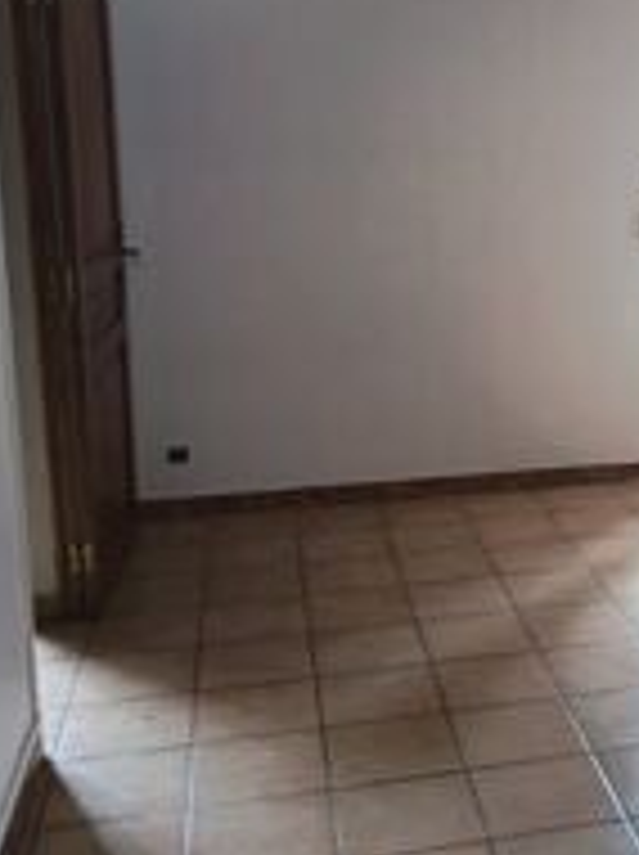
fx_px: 1332
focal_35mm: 54
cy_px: 353
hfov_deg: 25.7
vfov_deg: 35.5
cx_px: 626
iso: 886
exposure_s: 1/33.3
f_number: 1.75
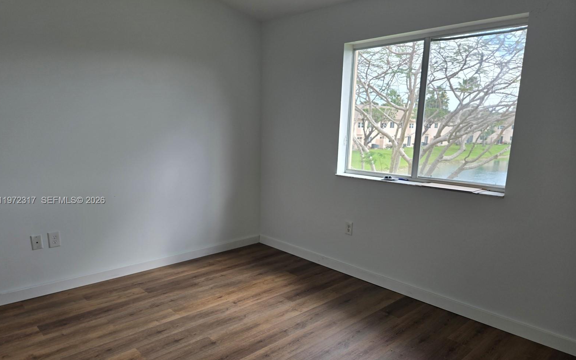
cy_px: 201
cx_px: 285
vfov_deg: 49.2
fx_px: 392
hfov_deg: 72.5
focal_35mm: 25
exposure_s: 1/184
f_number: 1.8
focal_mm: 5.4
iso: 25
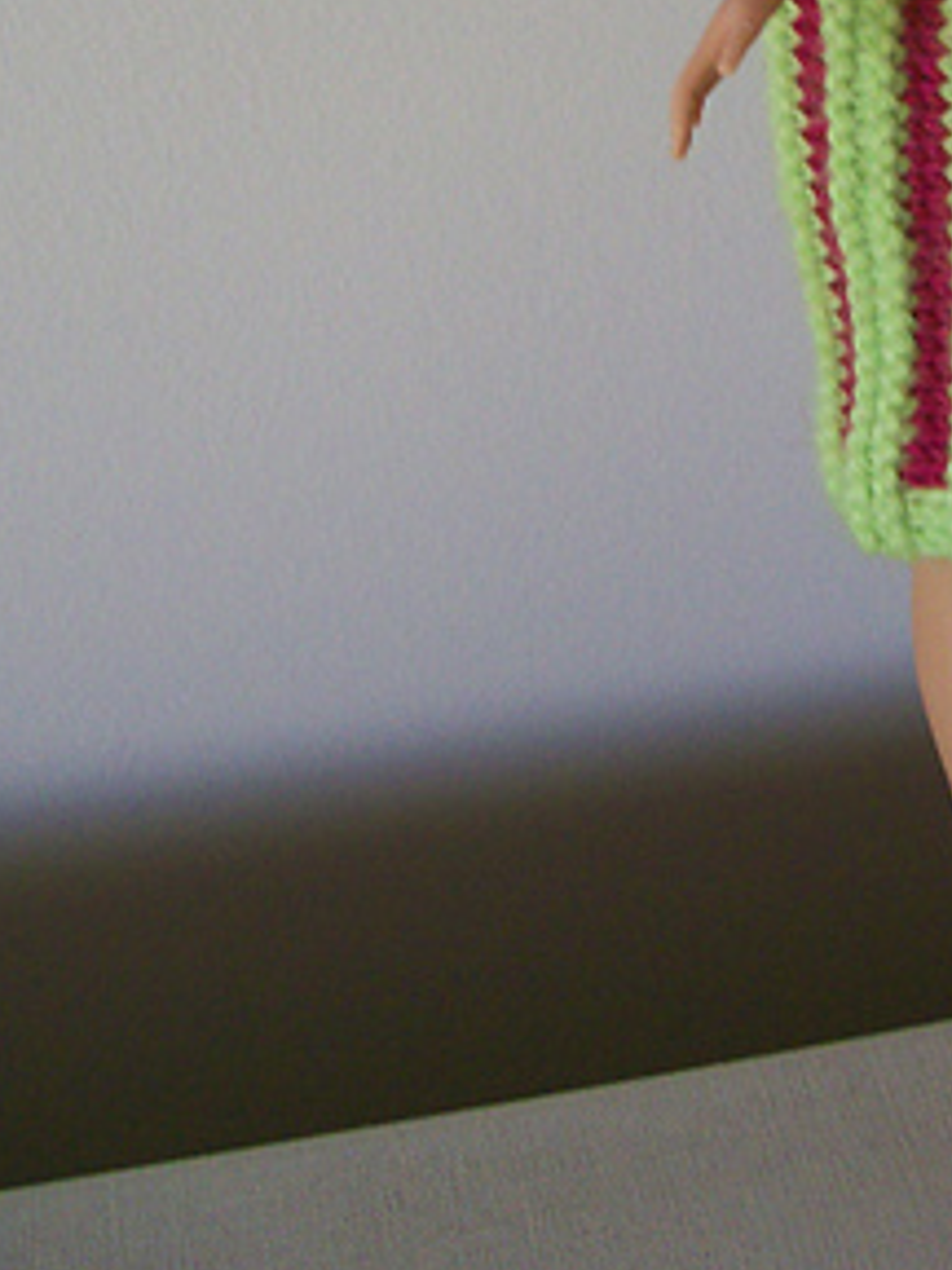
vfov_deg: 23.0
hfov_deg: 18.0
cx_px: 934
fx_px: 2934
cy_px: -128
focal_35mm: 80
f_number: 2.7
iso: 135
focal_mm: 6
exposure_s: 1/32
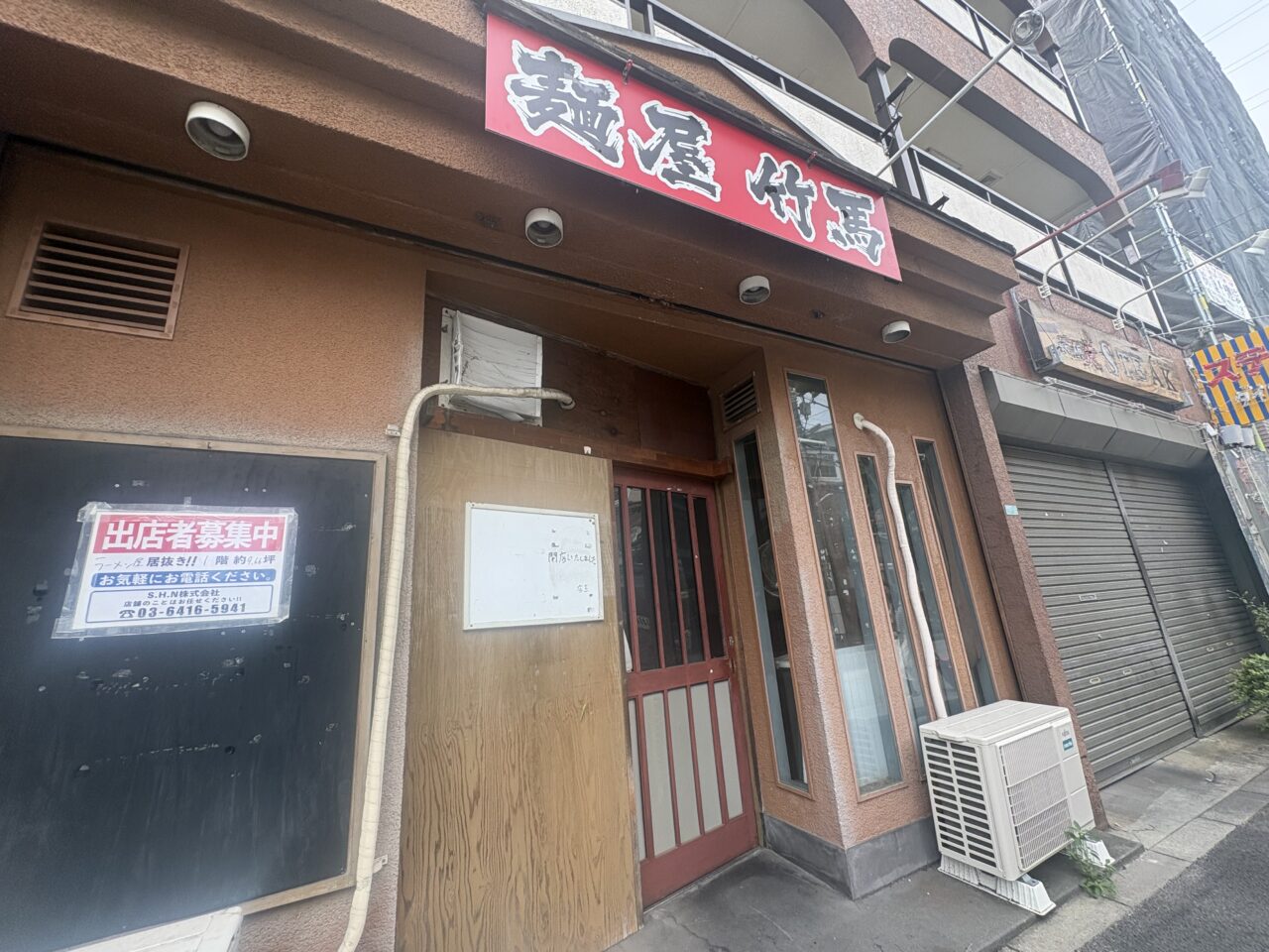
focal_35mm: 14
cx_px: 634
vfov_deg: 85.7
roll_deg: +4.2
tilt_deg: +16.1
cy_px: 476
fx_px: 513
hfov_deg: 102.1
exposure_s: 1/257
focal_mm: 2.22
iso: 40
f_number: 2.2
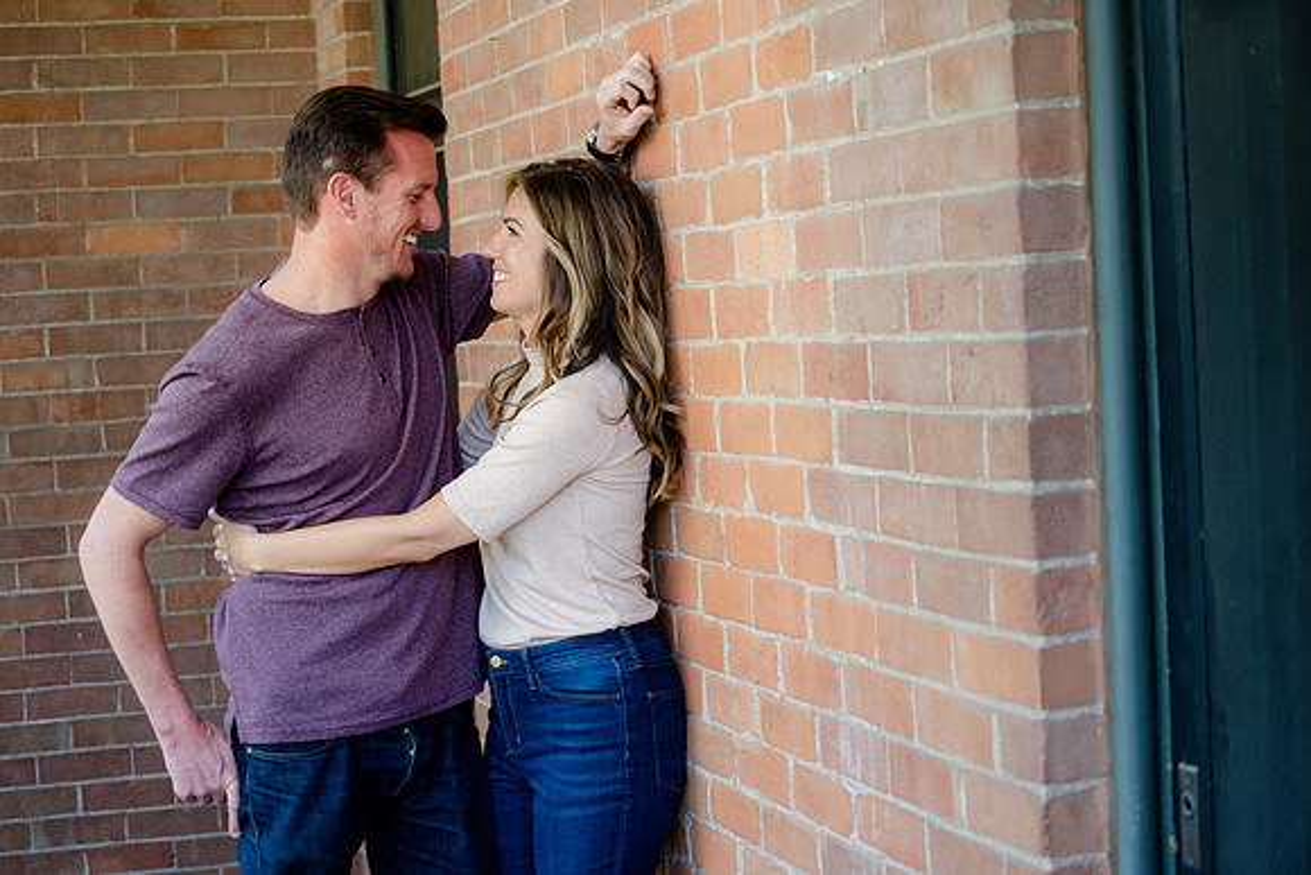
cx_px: 656
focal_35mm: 70
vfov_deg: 19.5
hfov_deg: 28.8
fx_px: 2550
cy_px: 438
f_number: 4
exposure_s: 1/250
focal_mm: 70
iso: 500
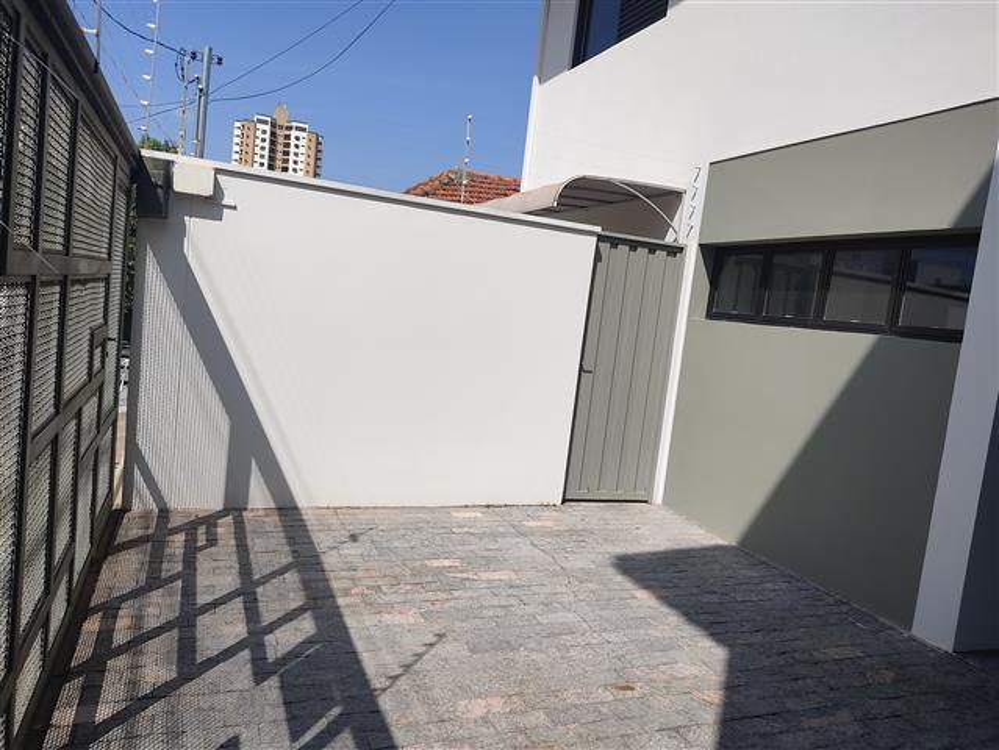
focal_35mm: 26
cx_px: 500
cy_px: 375
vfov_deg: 53.1
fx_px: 751
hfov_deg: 67.3
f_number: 1.79
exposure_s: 1/1080
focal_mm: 4.74
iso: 100
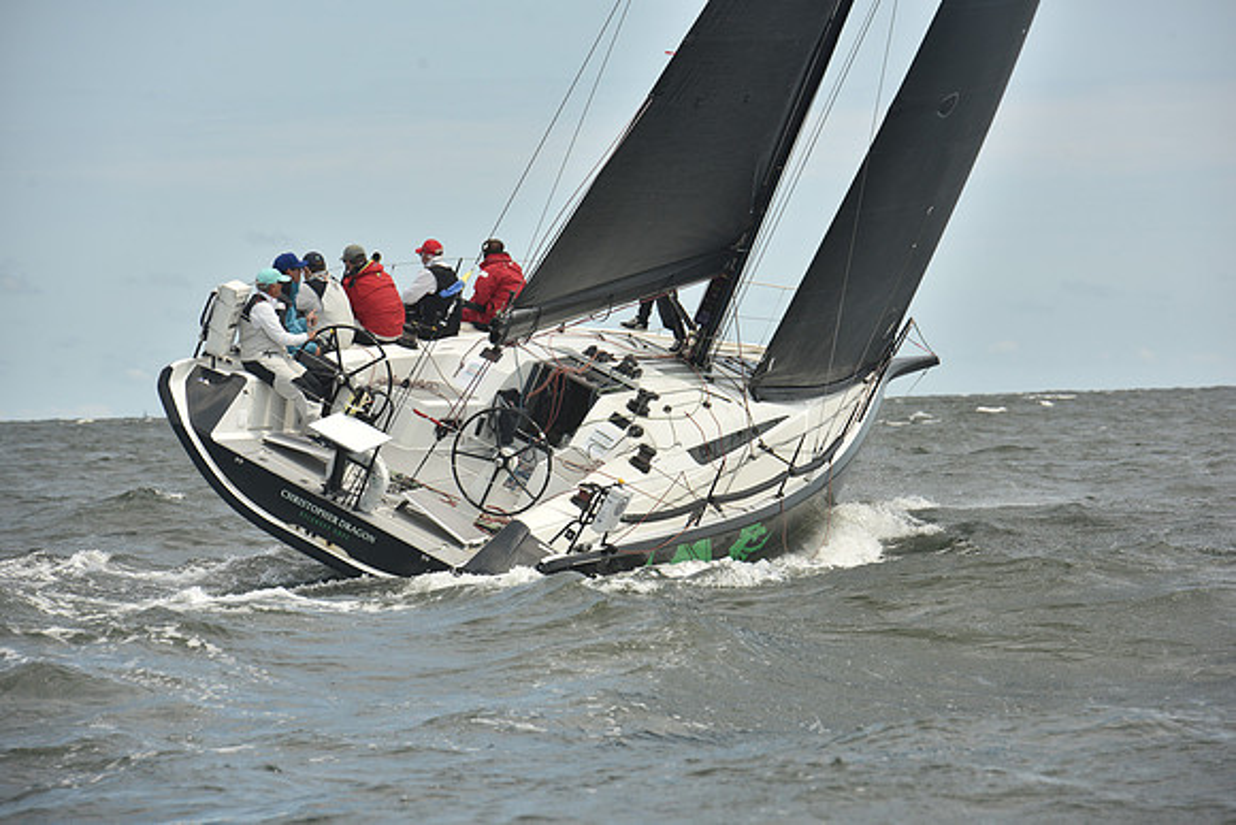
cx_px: 618
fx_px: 6868
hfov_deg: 10.3
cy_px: 412
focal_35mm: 200
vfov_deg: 6.9
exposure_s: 1/800
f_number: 9
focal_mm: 200
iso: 250
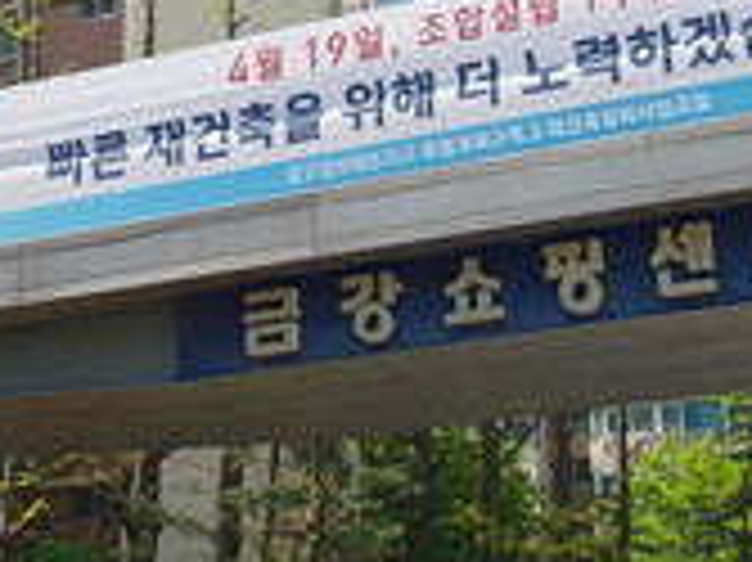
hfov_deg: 19.6
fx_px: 2171
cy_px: -144
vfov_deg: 14.2
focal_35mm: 100
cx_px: 279
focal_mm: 20
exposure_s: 1/250
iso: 200
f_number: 6.7
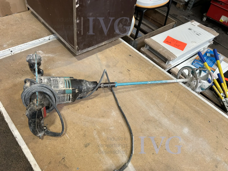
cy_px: 86
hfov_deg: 67.3
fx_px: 171
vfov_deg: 53.1
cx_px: 114
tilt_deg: -47.7
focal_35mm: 26
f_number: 1.5
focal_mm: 5.7
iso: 100
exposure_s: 1/100
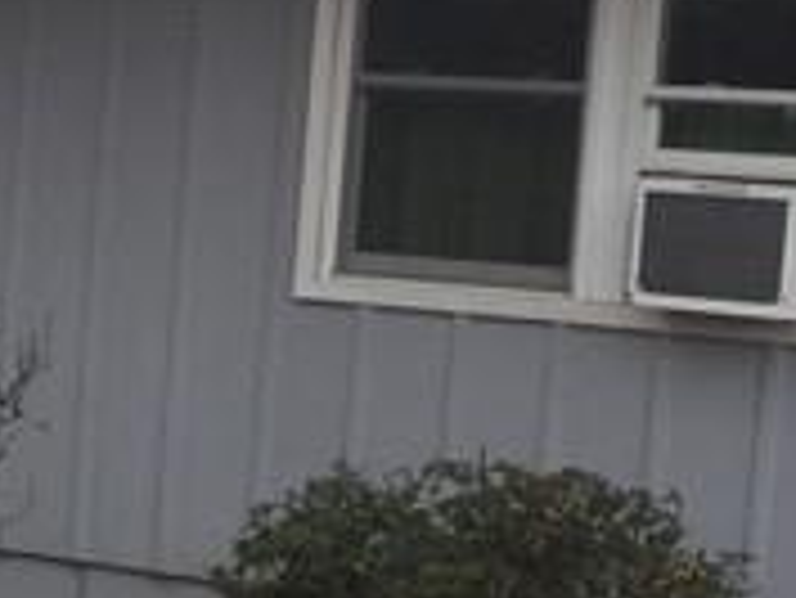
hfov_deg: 10.6
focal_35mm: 179
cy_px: 400
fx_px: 4119
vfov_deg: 8.3
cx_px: -445
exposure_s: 1/126
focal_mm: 3.3
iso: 25
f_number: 2.4
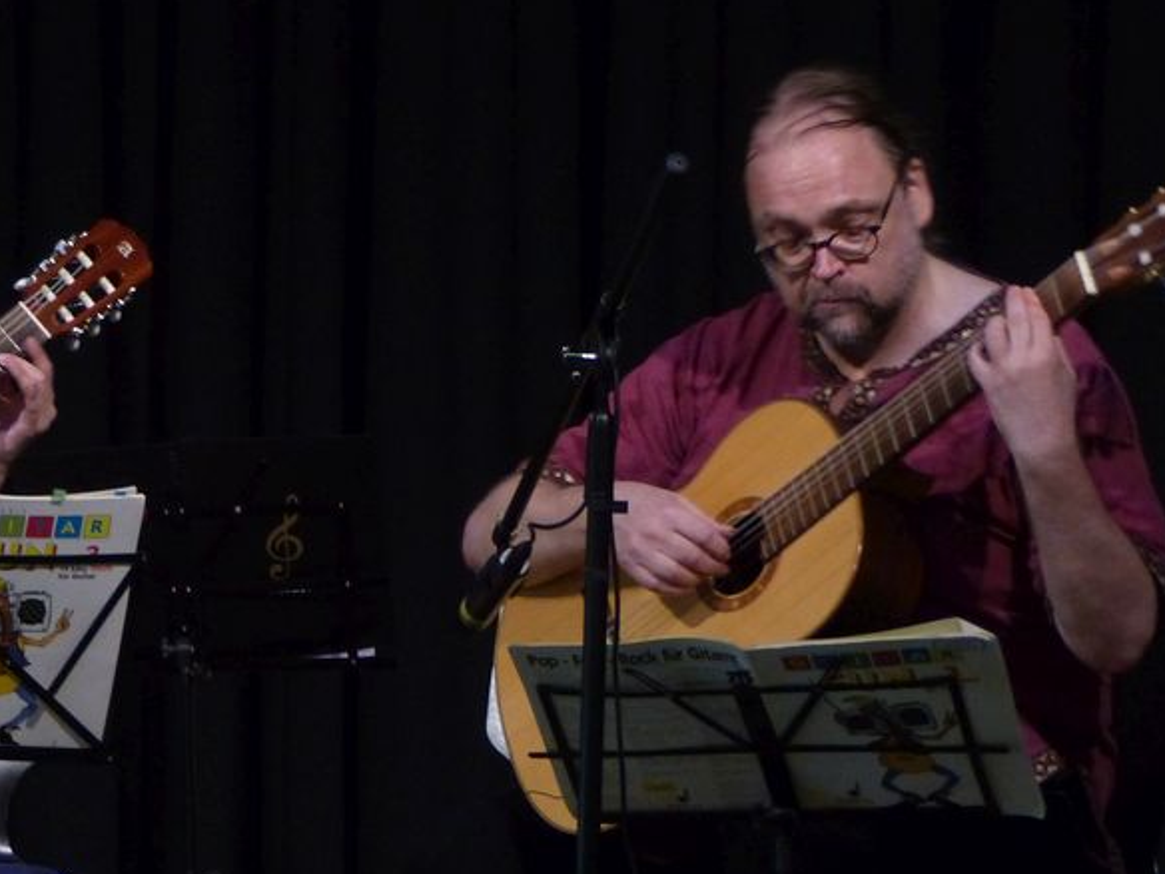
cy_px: 430
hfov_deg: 6.1
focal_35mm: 326
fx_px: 10972
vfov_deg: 4.6
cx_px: 293
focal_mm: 31.1
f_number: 2.8
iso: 400
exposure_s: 1/25
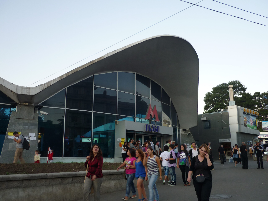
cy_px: 100
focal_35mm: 33
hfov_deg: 55.4
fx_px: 255
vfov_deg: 42.9
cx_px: 134
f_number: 2.8
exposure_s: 1/50
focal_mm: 5.5
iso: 80
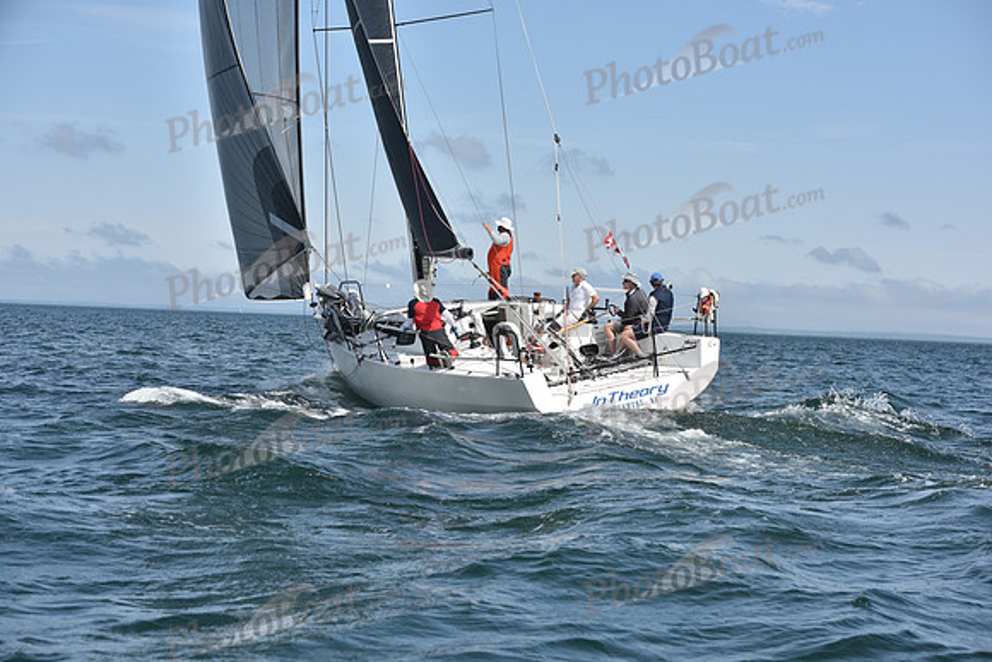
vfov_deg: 19.5
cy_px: 331
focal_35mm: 70
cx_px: 496
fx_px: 1929
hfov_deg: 28.8
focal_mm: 70
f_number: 7.1
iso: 200
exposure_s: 1/1250
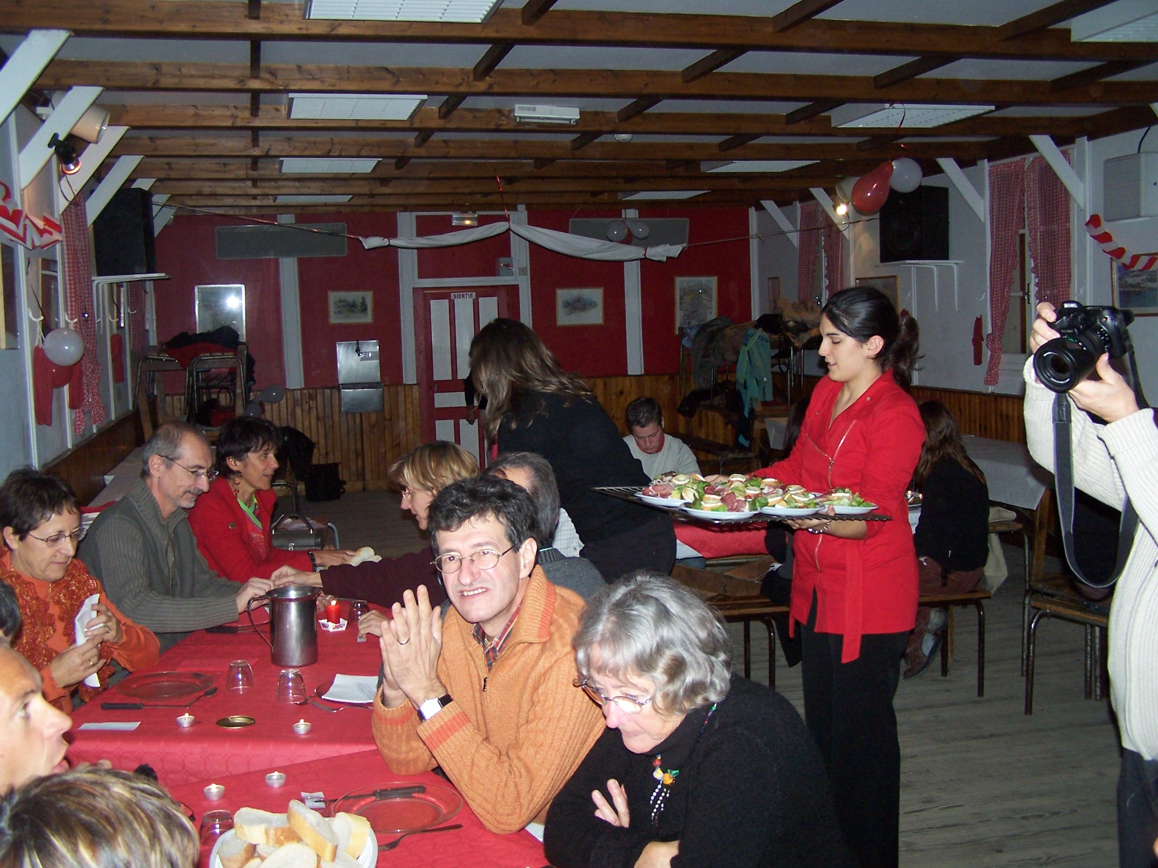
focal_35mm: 38
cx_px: 579
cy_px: 434
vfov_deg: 37.7
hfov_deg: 49.0
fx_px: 1271
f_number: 2.8
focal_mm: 6.3
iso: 140
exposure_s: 1/60
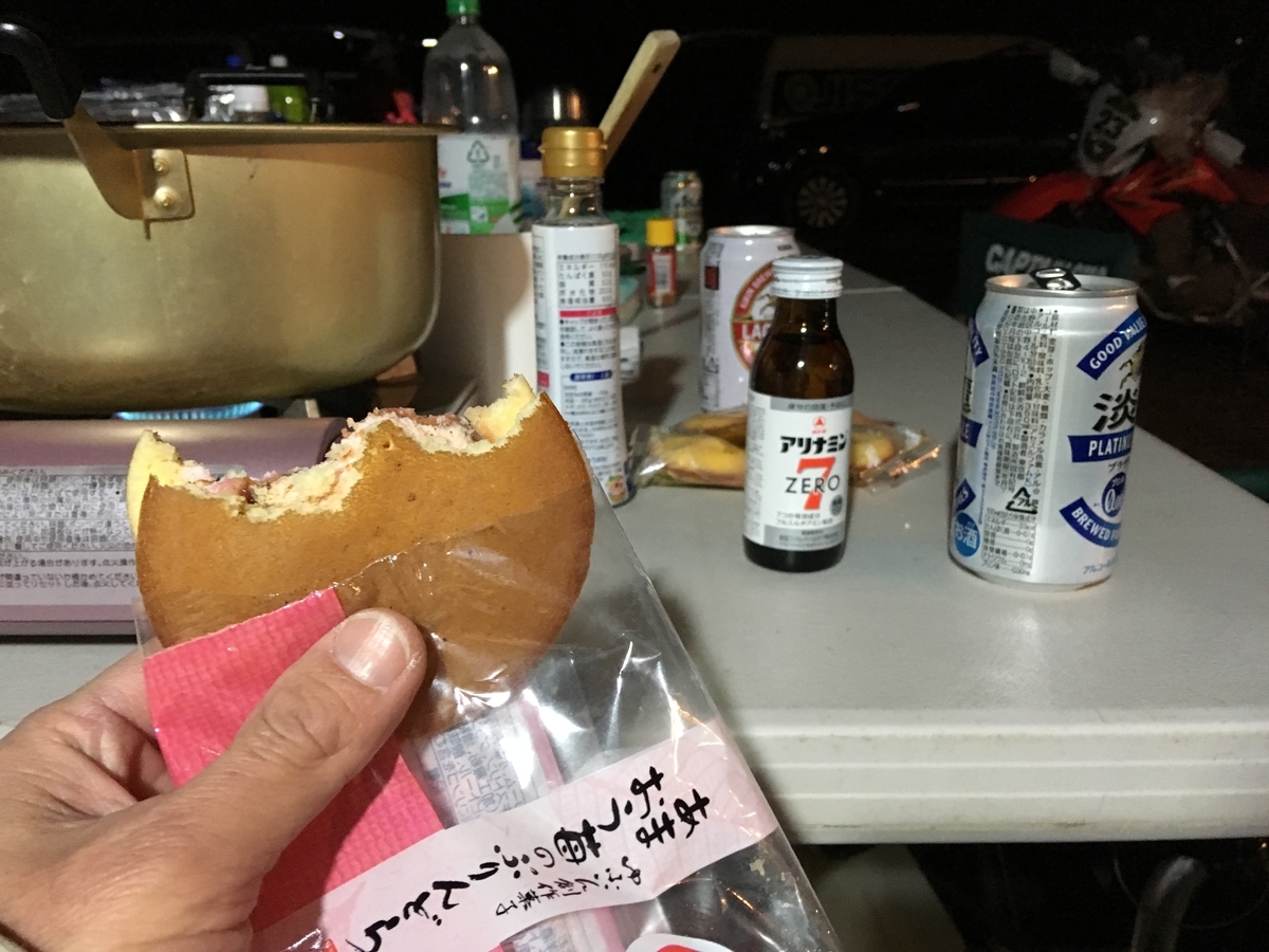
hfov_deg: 61.7
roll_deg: -0.4
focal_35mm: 29
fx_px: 1063
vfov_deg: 48.2
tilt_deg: -16.3
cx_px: 634
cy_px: 476
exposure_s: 1/15
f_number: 2.2
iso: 200
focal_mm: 4.15
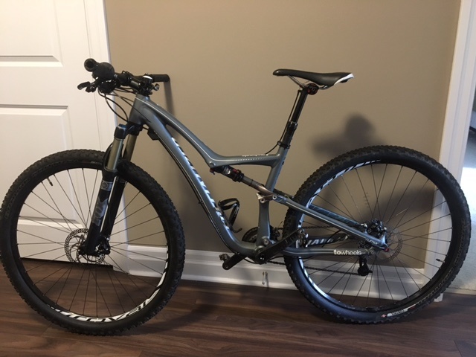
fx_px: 399
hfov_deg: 61.7
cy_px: 178
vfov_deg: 48.2
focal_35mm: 29
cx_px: 238
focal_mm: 4.15
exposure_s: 1/17
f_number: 2.2
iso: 200
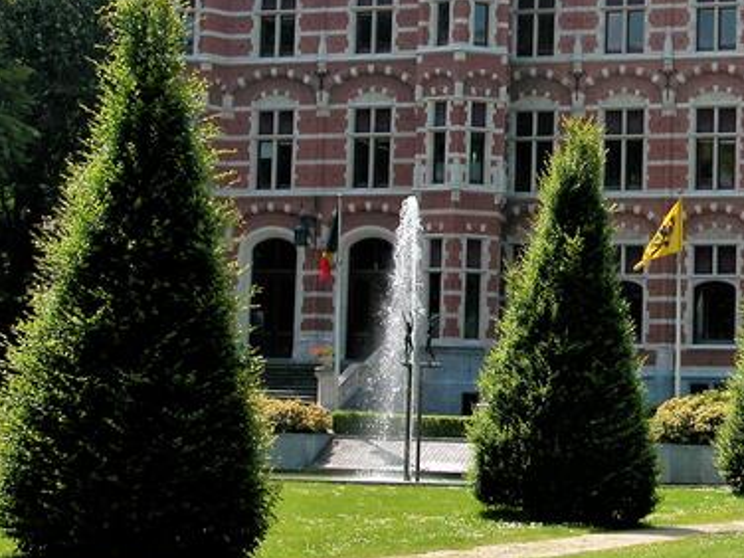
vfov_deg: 13.3
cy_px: 105
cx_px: 654
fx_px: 2386
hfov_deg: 17.5
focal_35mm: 111
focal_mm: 13.7
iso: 100
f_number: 6.2
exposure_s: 1/301
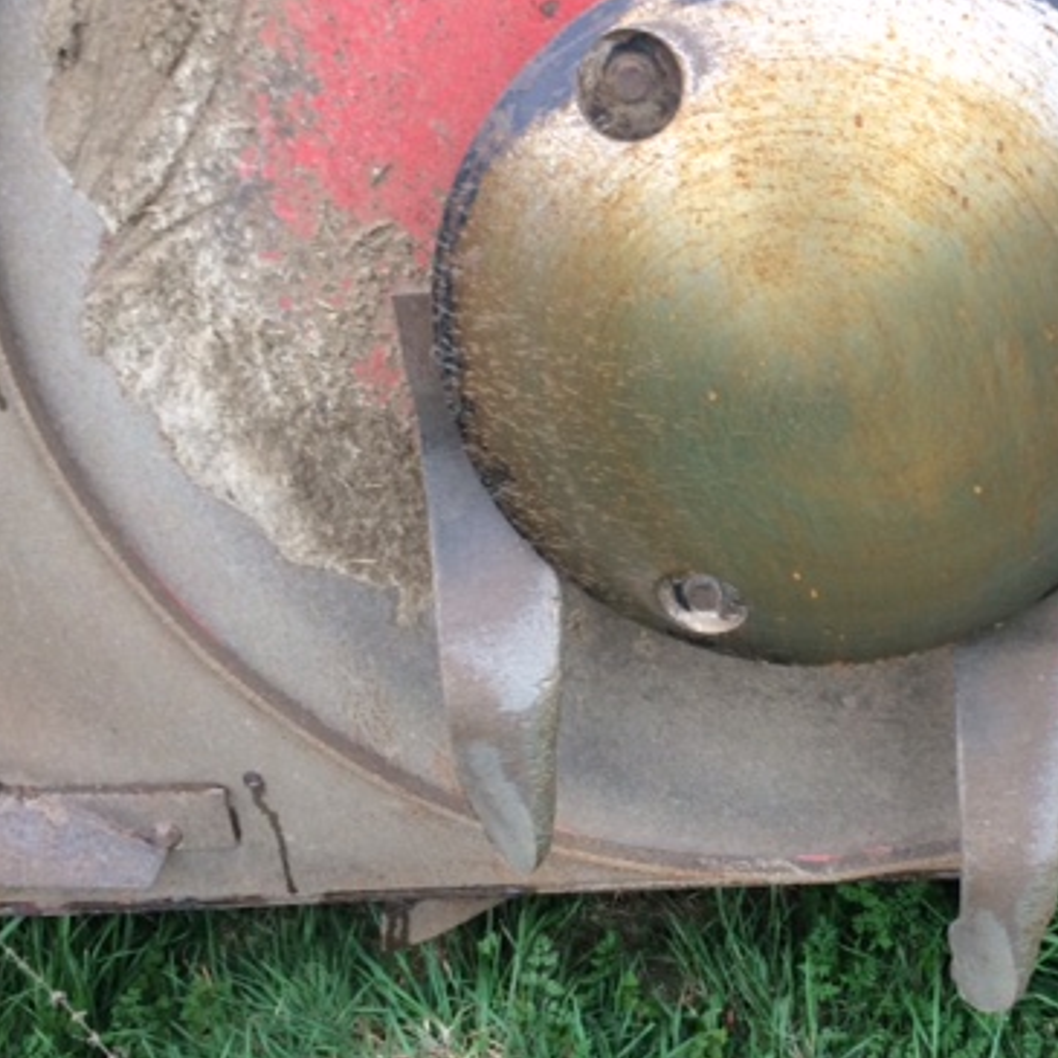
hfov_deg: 36.5
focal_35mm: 45
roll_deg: +2.8
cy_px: 461
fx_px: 1556
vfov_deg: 37.5
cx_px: 815
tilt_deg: -20.1
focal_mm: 4.15
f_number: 2.2
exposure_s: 1/33
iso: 125
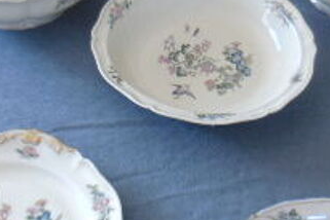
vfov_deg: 16.9
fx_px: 742
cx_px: 146
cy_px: 118
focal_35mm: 81
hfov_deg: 25.0
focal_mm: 4.5
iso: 80
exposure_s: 1/50
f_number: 3
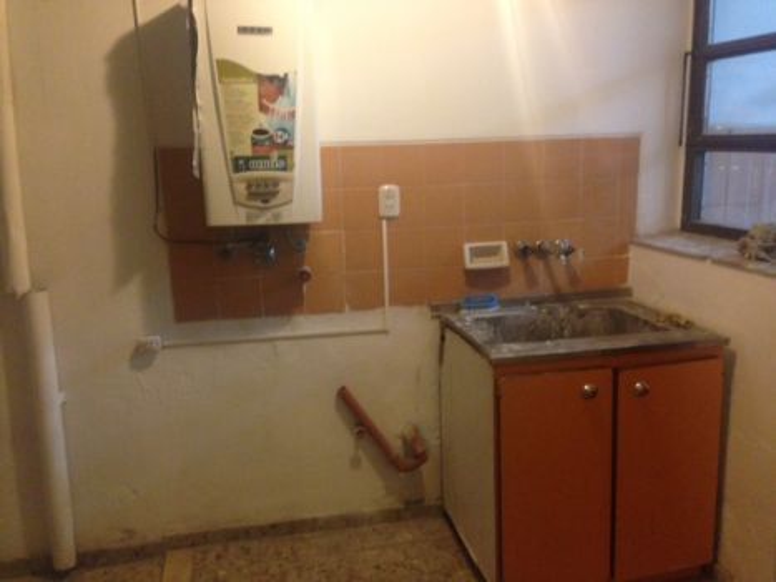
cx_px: 388
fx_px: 740
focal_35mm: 33
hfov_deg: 55.4
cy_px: 291
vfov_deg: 42.9
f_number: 2.4
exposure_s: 1/17
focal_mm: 4.12
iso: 400
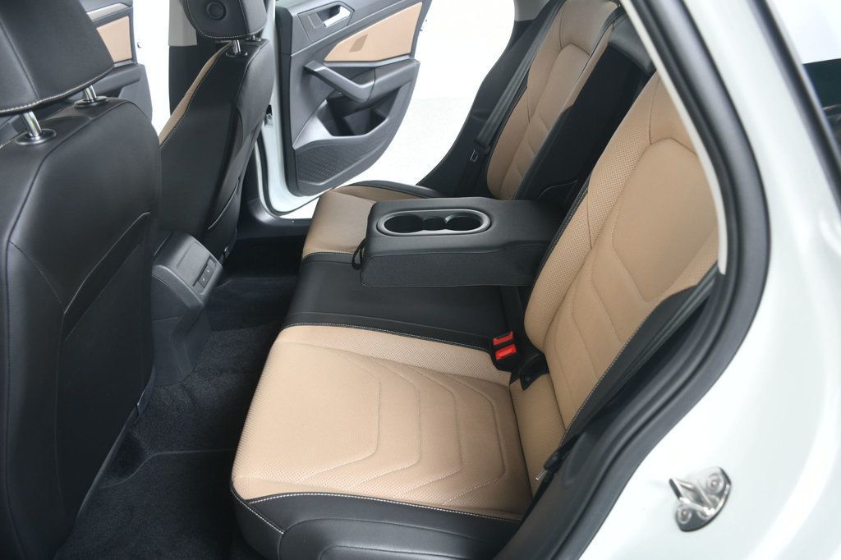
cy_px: 280
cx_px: 420
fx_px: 631
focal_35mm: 27
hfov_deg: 67.4
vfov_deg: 47.9
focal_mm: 18
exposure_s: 1/160
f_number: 4
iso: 100
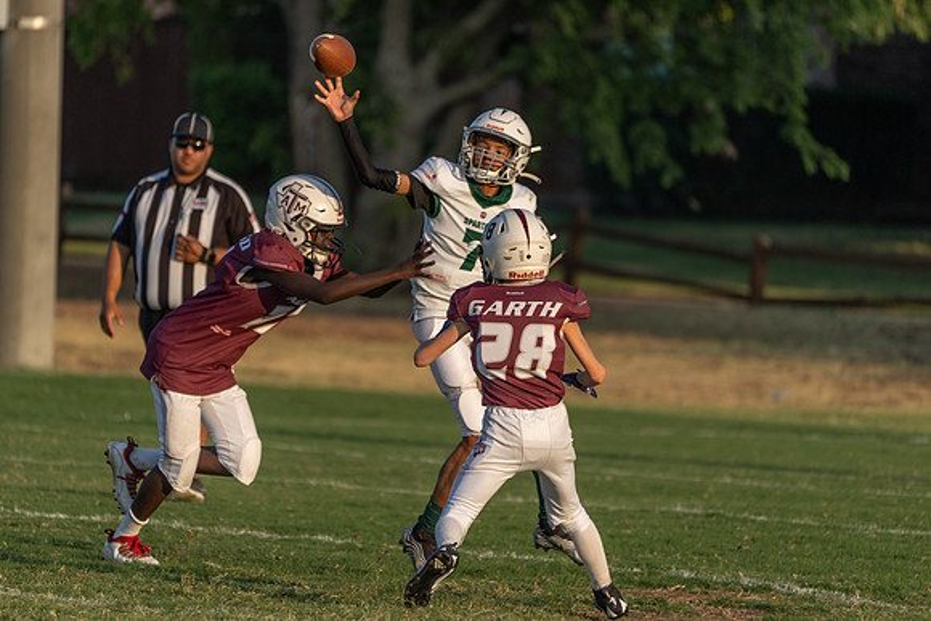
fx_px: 10114
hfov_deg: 5.3
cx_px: 466
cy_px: 310
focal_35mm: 391
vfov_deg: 3.5
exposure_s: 1/1250
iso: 400
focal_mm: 391
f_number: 5.6
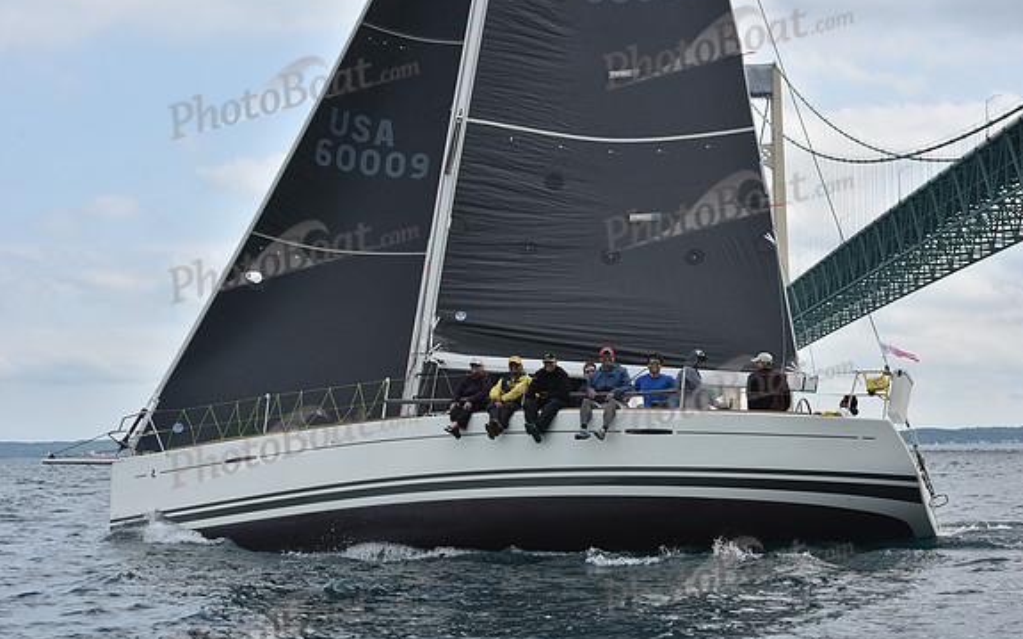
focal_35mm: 72
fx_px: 2007
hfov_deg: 28.6
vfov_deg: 18.1
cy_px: 325
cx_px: 512
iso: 400
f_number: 9
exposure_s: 1/800
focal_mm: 70
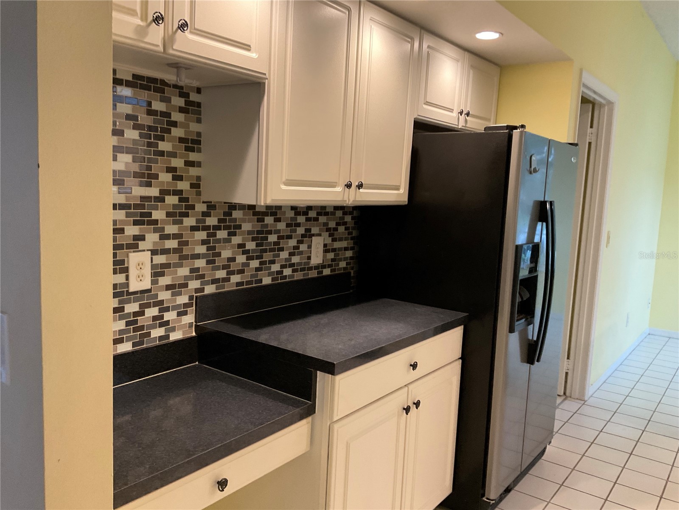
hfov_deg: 61.7
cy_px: 255
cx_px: 340
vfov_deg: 48.2
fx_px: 569
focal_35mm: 29
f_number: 1.8
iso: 125
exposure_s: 1/60
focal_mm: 3
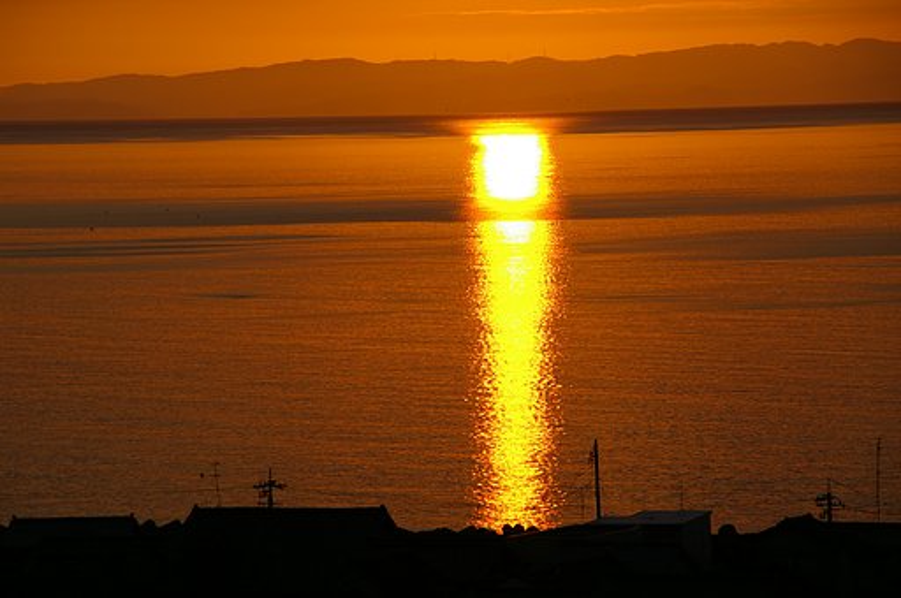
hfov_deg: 8.9
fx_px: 5812
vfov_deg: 5.9
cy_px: 299
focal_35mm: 232
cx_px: 450
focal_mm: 155
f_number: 9
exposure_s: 1/640
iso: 200
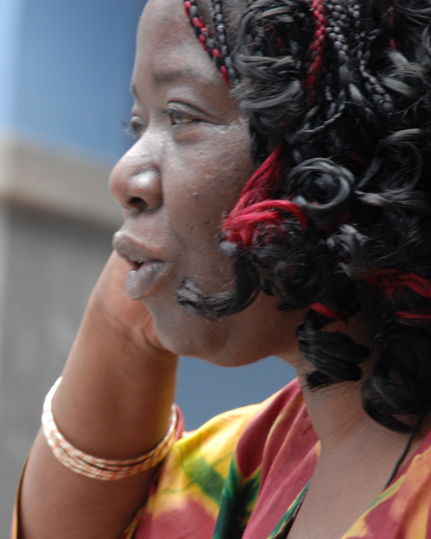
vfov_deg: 5.1
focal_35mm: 381
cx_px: 26
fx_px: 6075
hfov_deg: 4.1
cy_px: 315
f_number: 5.6
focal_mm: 135
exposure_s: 1/60
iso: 320
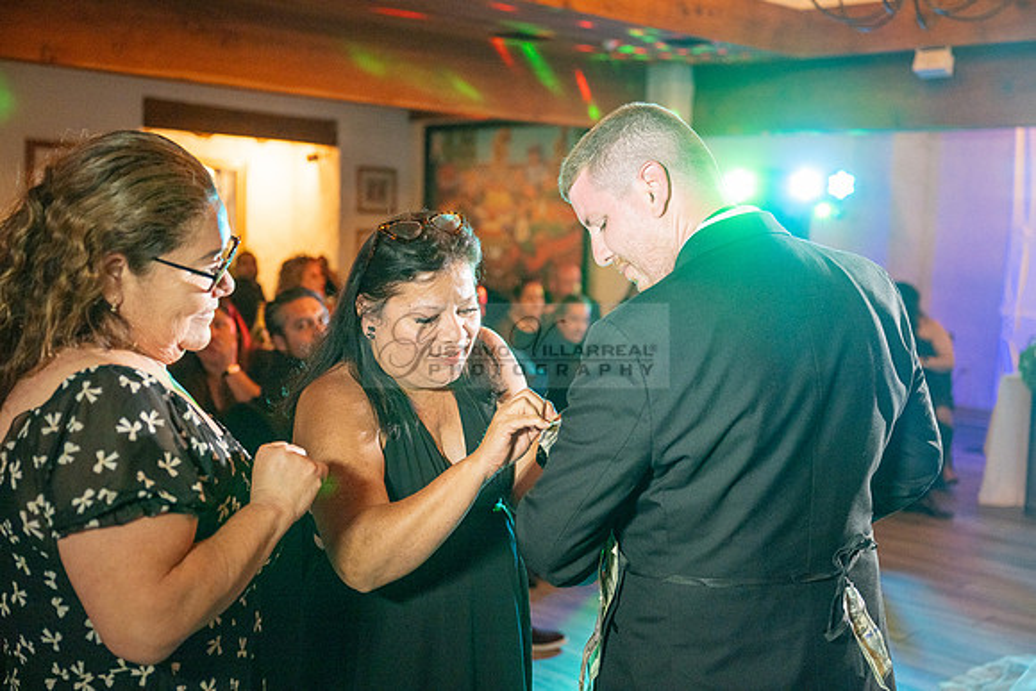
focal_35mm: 41
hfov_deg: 47.4
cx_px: 518
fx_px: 1180
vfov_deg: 32.6
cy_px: 346
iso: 1600
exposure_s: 1/160
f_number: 2.8
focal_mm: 41
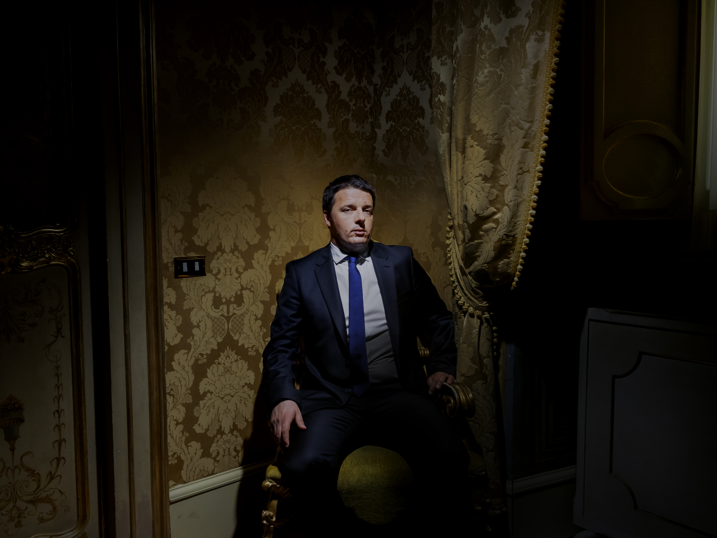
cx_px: 358
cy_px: 269
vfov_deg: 44.2
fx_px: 663
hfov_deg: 56.8
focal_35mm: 32
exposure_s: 1/200
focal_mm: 16
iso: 320
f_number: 8
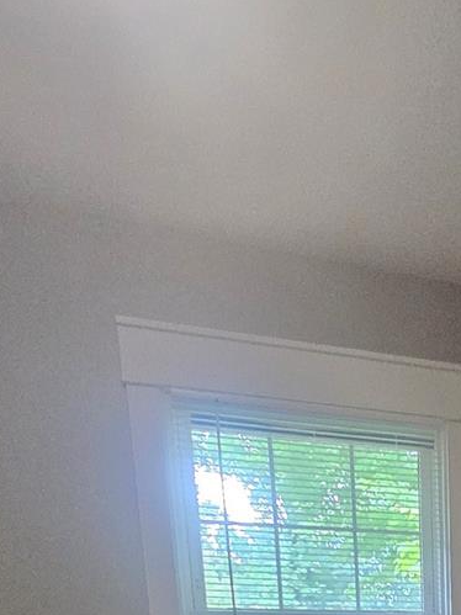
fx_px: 711
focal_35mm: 40
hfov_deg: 30.8
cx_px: 544
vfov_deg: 33.6
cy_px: 805
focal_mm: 2.2
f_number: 2.2
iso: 640
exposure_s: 1/60
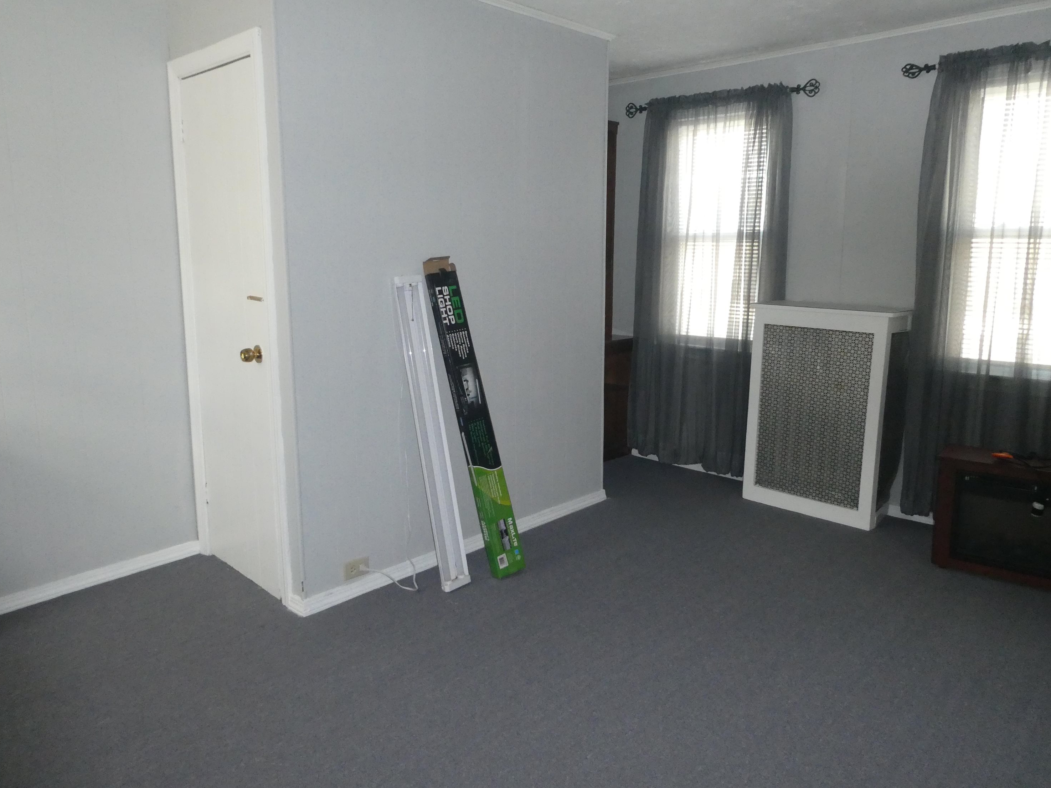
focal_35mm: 25
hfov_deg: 69.4
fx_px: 759
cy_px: 380
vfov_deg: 54.9
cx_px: 514
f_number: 3.3
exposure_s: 1/60
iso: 800
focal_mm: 4.3
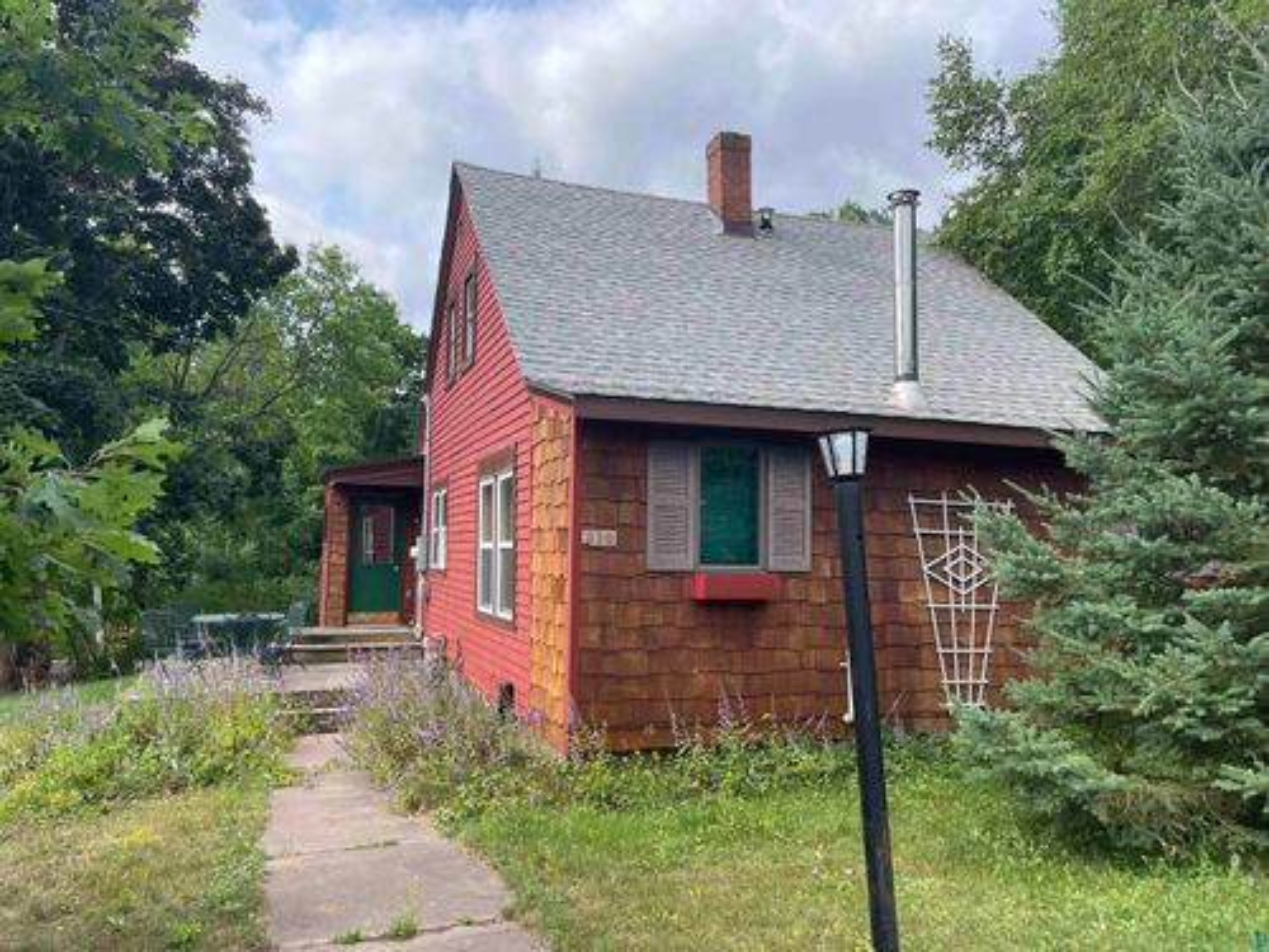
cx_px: 634
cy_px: 476
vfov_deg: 53.1
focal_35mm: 26
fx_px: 953
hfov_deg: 67.3
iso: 32
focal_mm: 4.2
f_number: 1.6
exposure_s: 1/1435
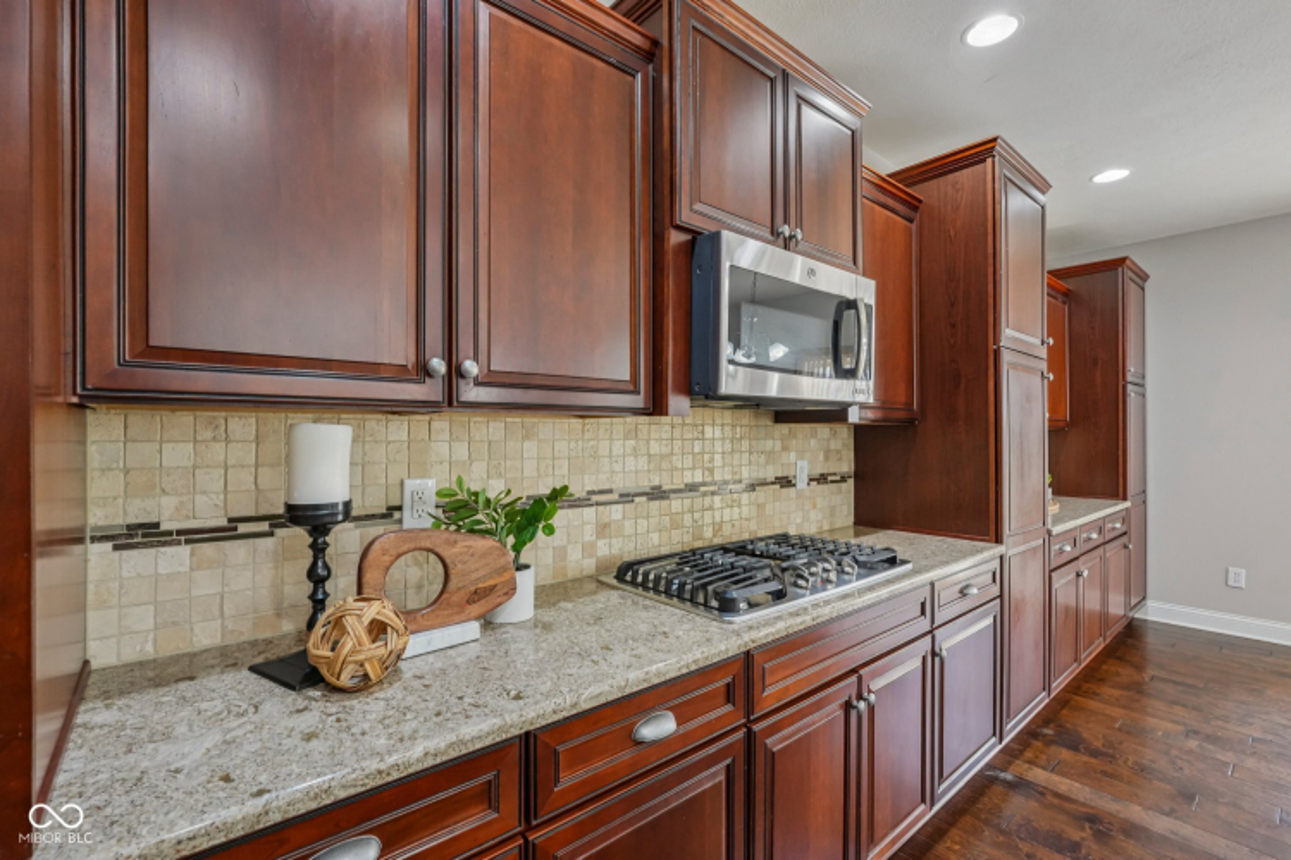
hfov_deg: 96.7
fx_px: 574
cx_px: 646
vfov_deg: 73.7
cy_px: 430
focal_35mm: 16
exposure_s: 1/30
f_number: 8
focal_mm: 16
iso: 2500
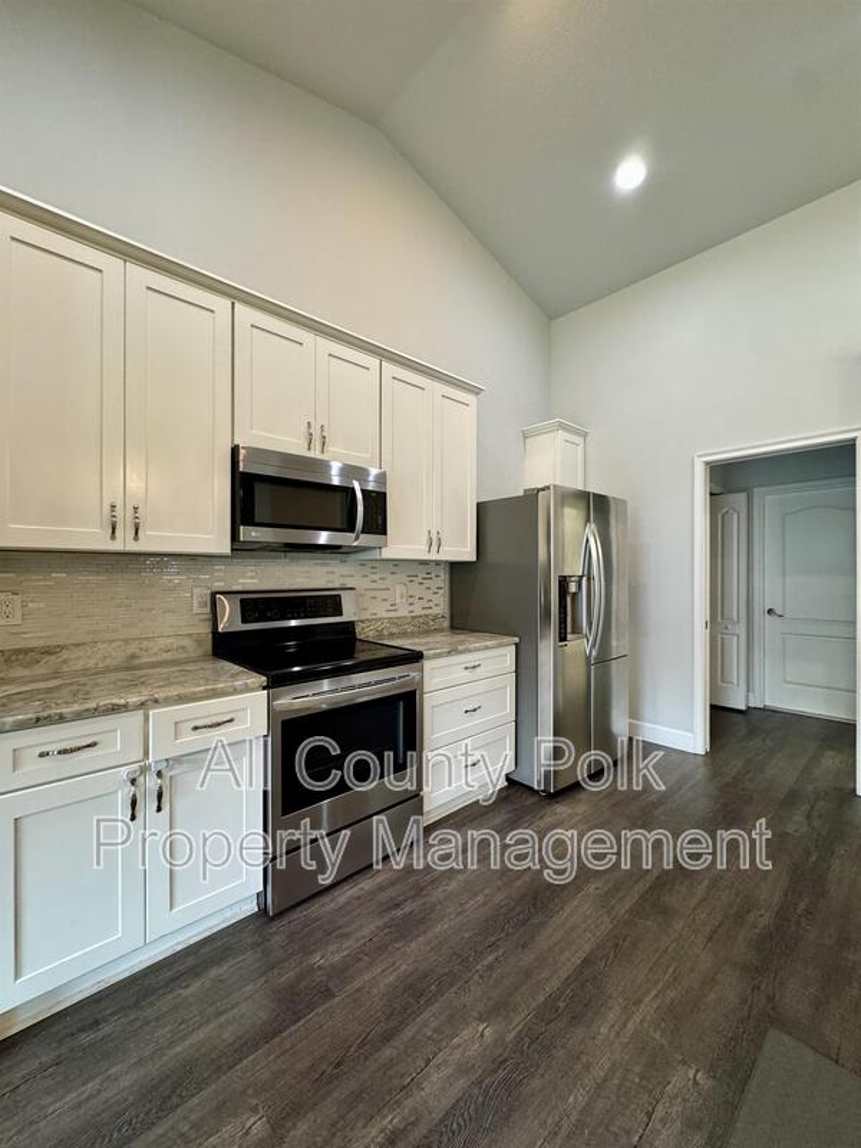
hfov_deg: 85.7
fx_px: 464
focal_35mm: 14
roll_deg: +0.6
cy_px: 574
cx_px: 430
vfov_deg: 102.1
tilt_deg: +0.6
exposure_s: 1/60
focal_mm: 2.22
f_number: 2.2
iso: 200
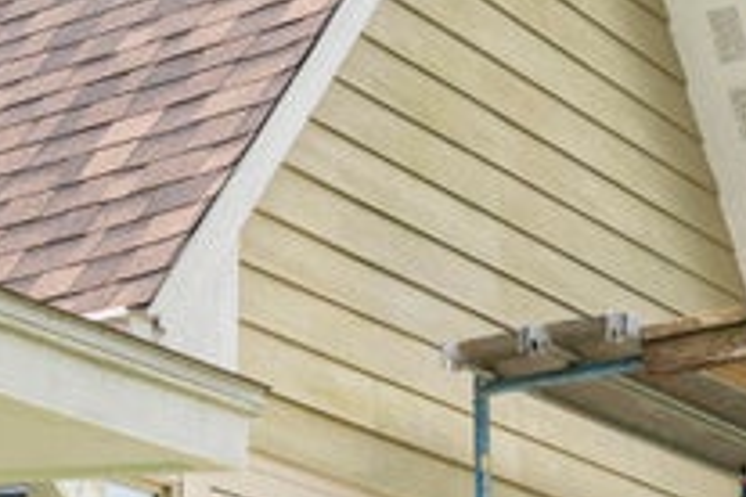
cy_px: 1055
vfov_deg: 9.7
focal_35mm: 130
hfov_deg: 13.2
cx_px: -822
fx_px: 2694
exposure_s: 1/100
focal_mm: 28
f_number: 8
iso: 200
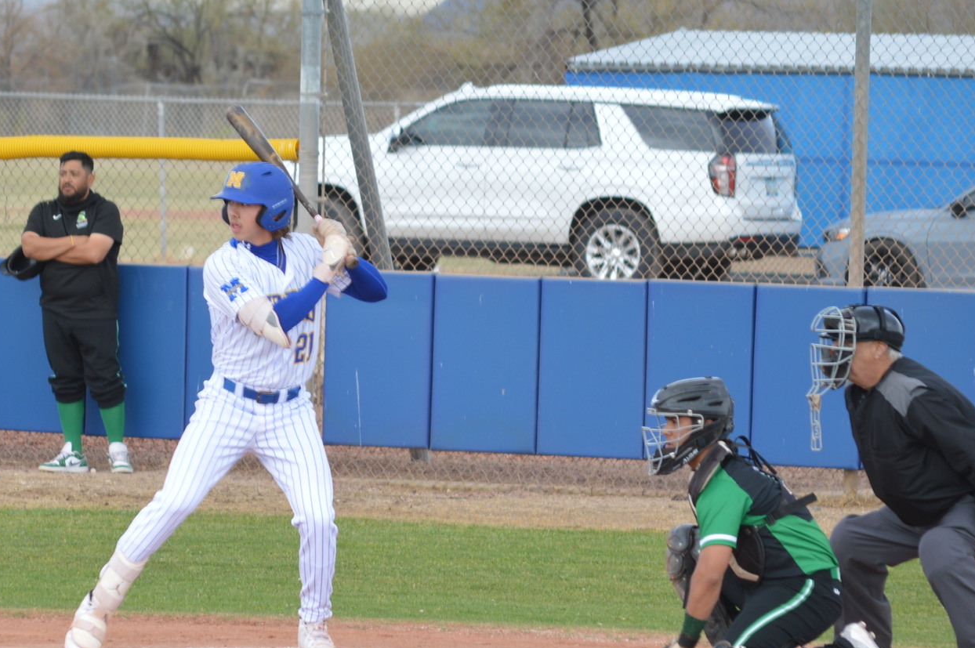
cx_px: 318
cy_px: 433
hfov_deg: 5.5
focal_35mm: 376
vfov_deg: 3.6
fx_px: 10172
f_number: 5.6
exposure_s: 1/125
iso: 100
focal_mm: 135
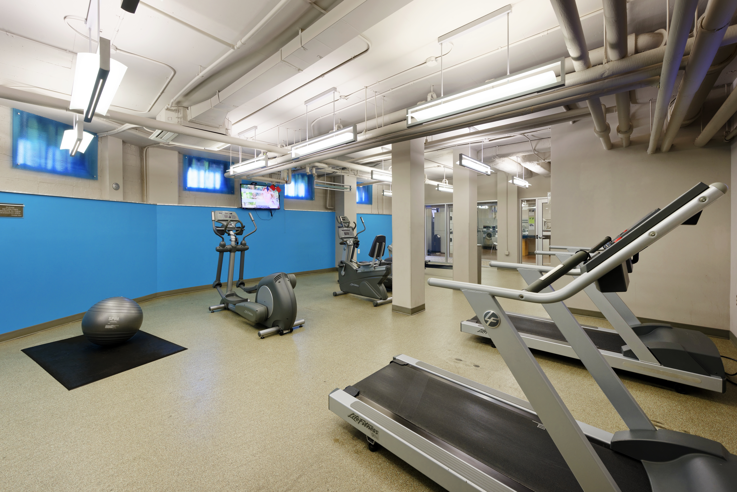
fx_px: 287
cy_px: 246
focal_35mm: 14
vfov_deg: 81.2
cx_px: 368
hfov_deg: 104.2
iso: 200
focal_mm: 14
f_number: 11
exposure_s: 1/2
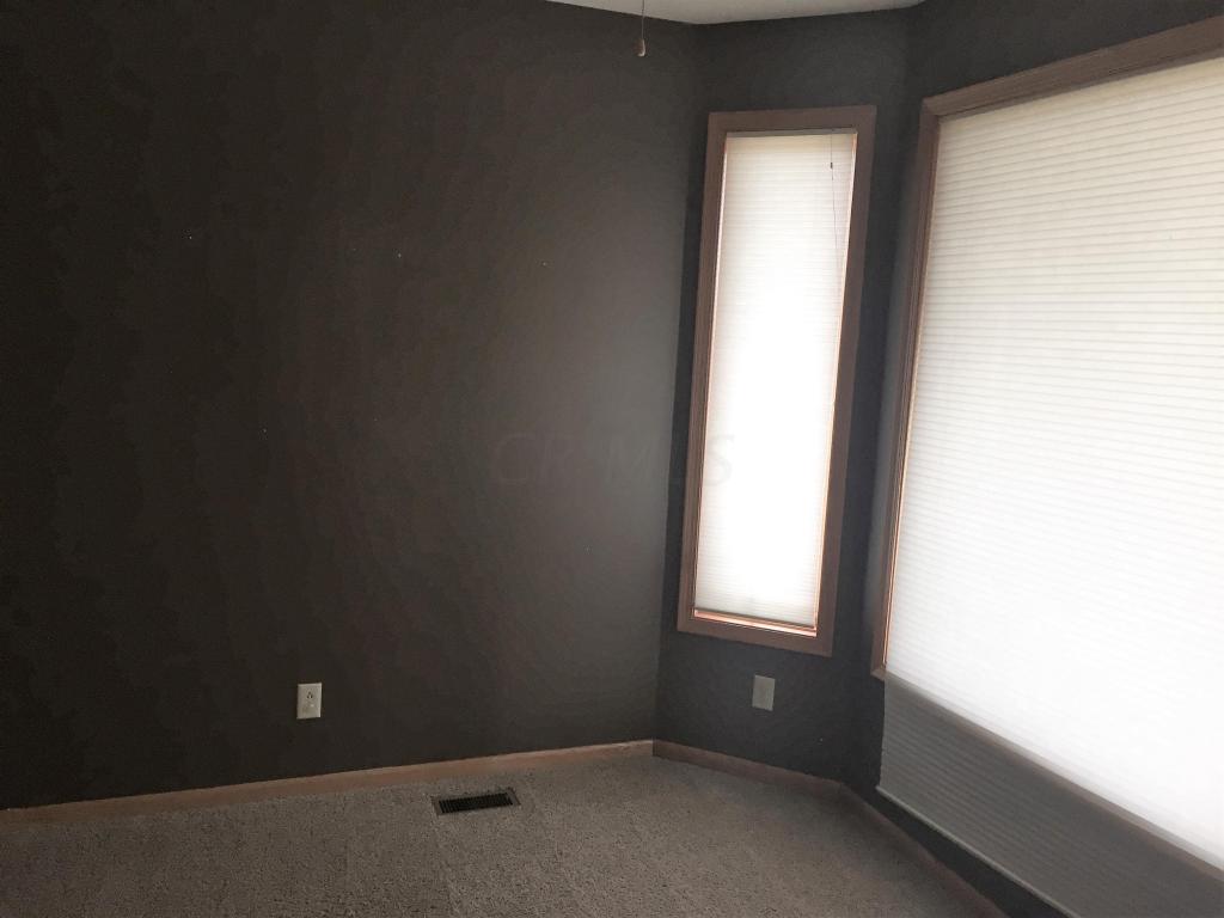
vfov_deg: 48.2
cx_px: 612
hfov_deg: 61.7
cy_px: 459
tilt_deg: -8.2
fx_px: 1025
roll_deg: -3.6
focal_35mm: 29
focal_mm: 4.15
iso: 32
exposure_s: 1/30
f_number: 2.2
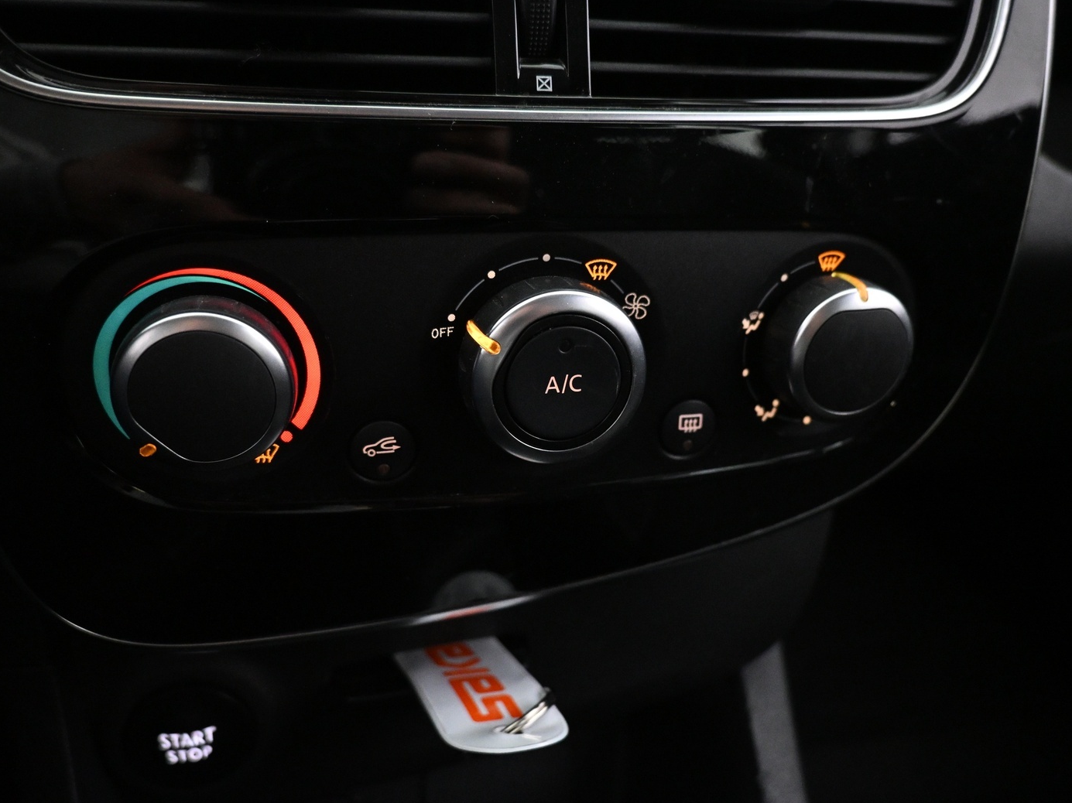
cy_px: 401
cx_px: 536
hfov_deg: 65.3
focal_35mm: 27
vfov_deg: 51.3
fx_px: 836
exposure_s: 1/40
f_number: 3.5
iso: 4000
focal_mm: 16
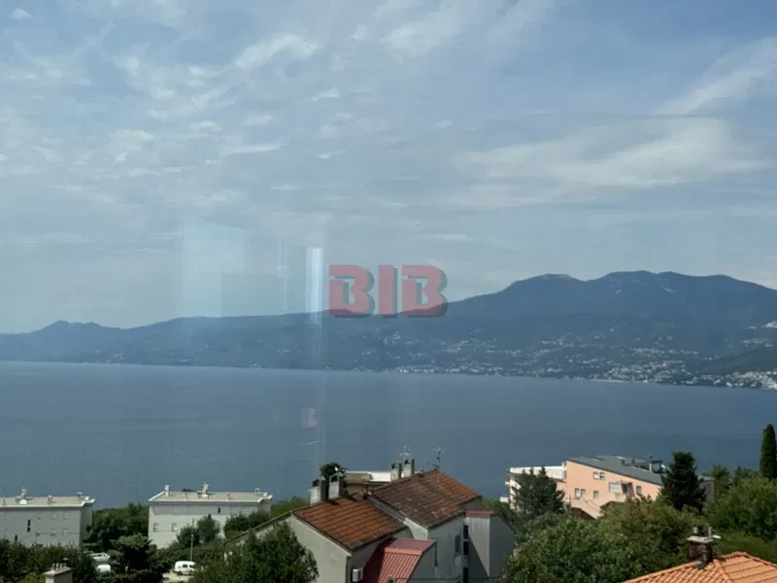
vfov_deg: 30.3
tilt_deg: +2.0
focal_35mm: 48
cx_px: 388
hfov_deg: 39.7
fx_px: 1077
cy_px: 292
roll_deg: -1.0
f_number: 1.78
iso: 64
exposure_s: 1/5376
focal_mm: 6.76
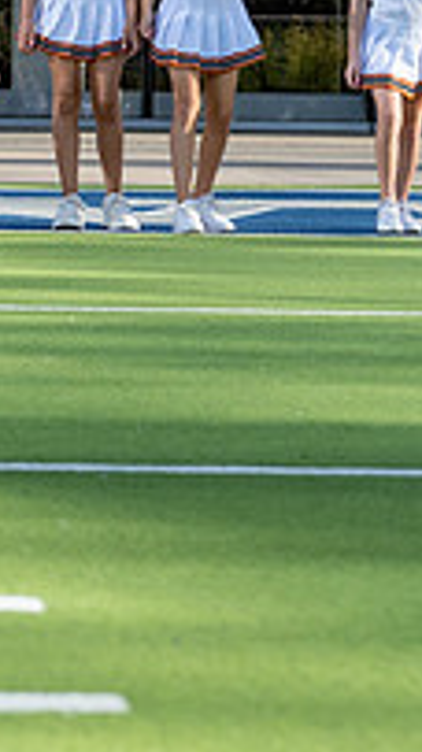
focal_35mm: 263
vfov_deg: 8.2
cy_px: 133
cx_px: -429
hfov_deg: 4.5
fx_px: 5238
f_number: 2.8
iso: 160
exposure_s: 1/1250
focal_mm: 50
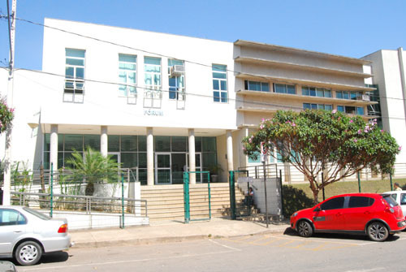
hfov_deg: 61.9
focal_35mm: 30
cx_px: 203
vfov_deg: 43.7
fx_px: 339
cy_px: 136
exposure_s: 1/640
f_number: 13
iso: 1600
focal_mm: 20
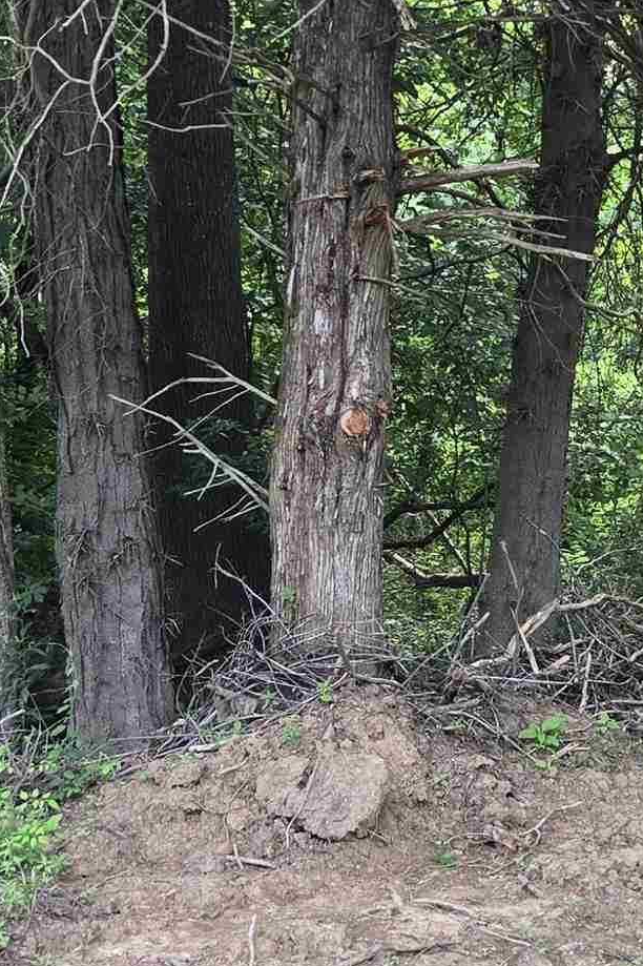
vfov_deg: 25.3
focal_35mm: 80
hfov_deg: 17.0
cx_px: 484
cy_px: 552
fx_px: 2145
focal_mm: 5.4
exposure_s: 1/180
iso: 160
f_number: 1.8
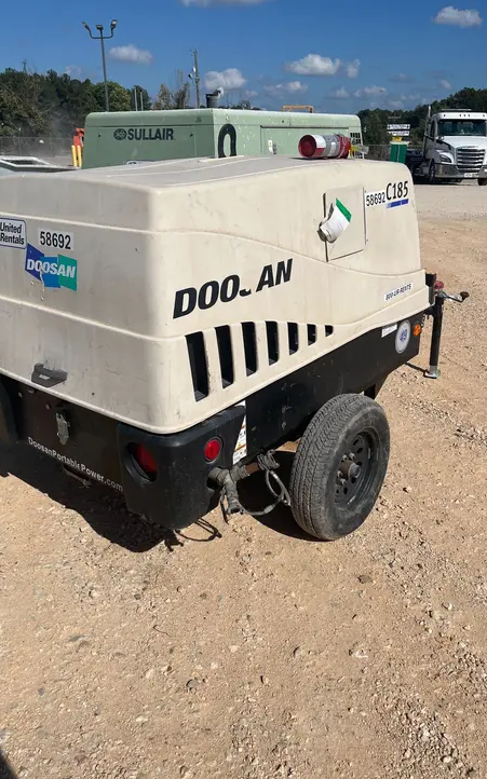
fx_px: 595
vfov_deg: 66.5
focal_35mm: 28
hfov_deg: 44.5
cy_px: 394
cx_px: 238
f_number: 1.6
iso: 50
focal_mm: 5.1
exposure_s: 1/9901
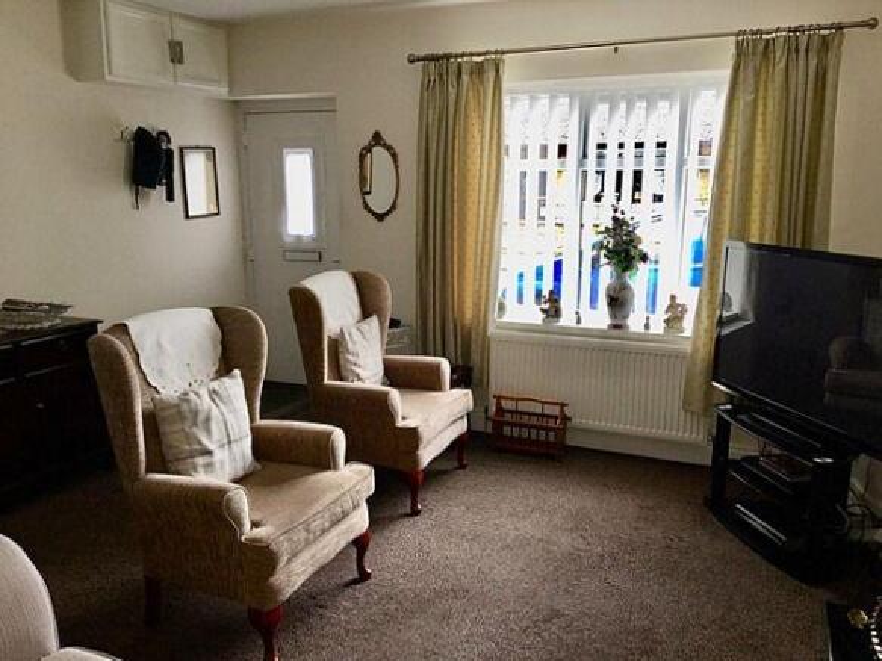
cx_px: 441
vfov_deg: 48.2
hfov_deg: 61.7
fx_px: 739
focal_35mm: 29
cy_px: 330
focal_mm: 4.15
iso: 25
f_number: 2.2
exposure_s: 1/33
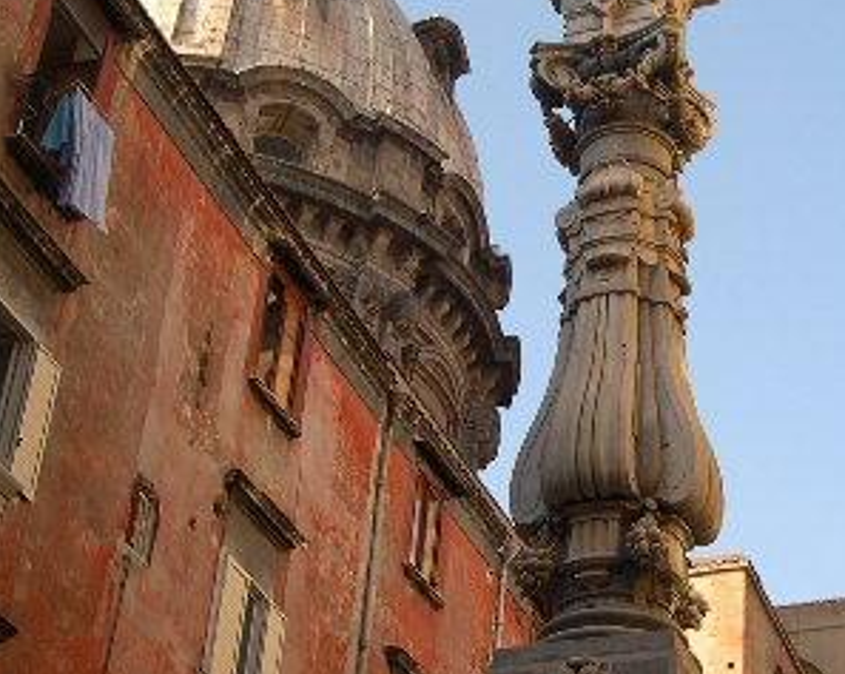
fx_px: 1999
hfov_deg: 23.8
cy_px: 319
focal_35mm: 80
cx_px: 560
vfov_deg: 19.1
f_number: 2.8
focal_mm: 8
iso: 100
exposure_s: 1/538
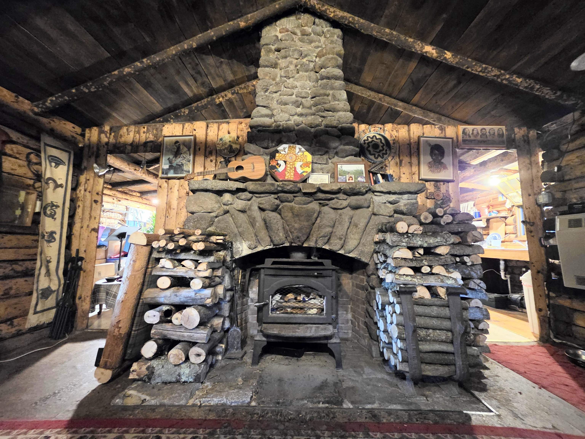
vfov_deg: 89.9
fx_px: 220
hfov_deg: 106.2
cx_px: 292
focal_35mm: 13
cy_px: 220
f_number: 1.9
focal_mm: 2.2
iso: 2000
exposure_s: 1/24
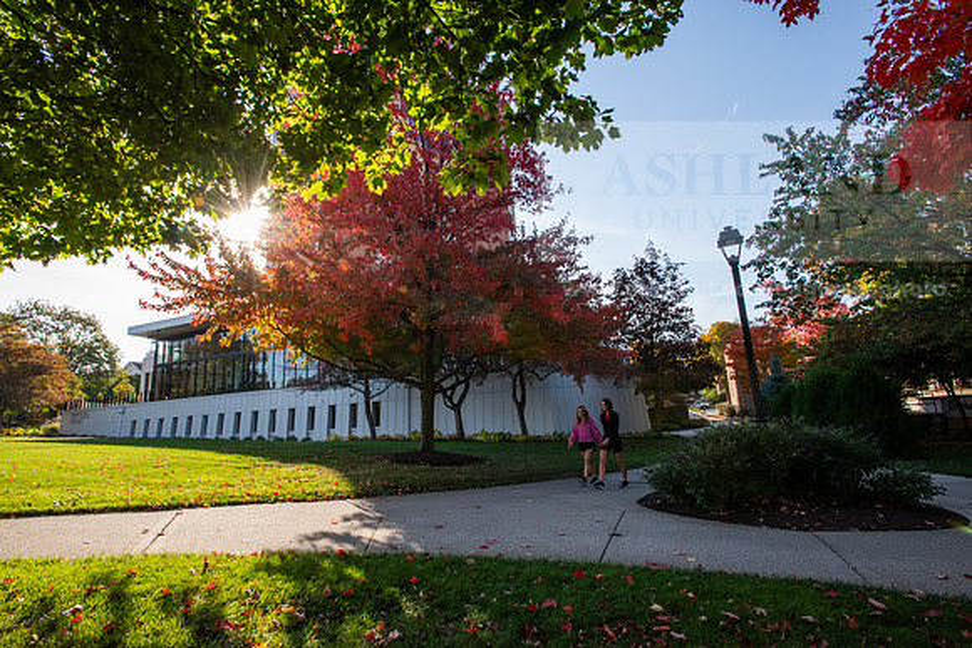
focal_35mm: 19
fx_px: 513
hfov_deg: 86.9
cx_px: 486
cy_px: 324
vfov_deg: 64.6
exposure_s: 1/125
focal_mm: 19
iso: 800
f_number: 18
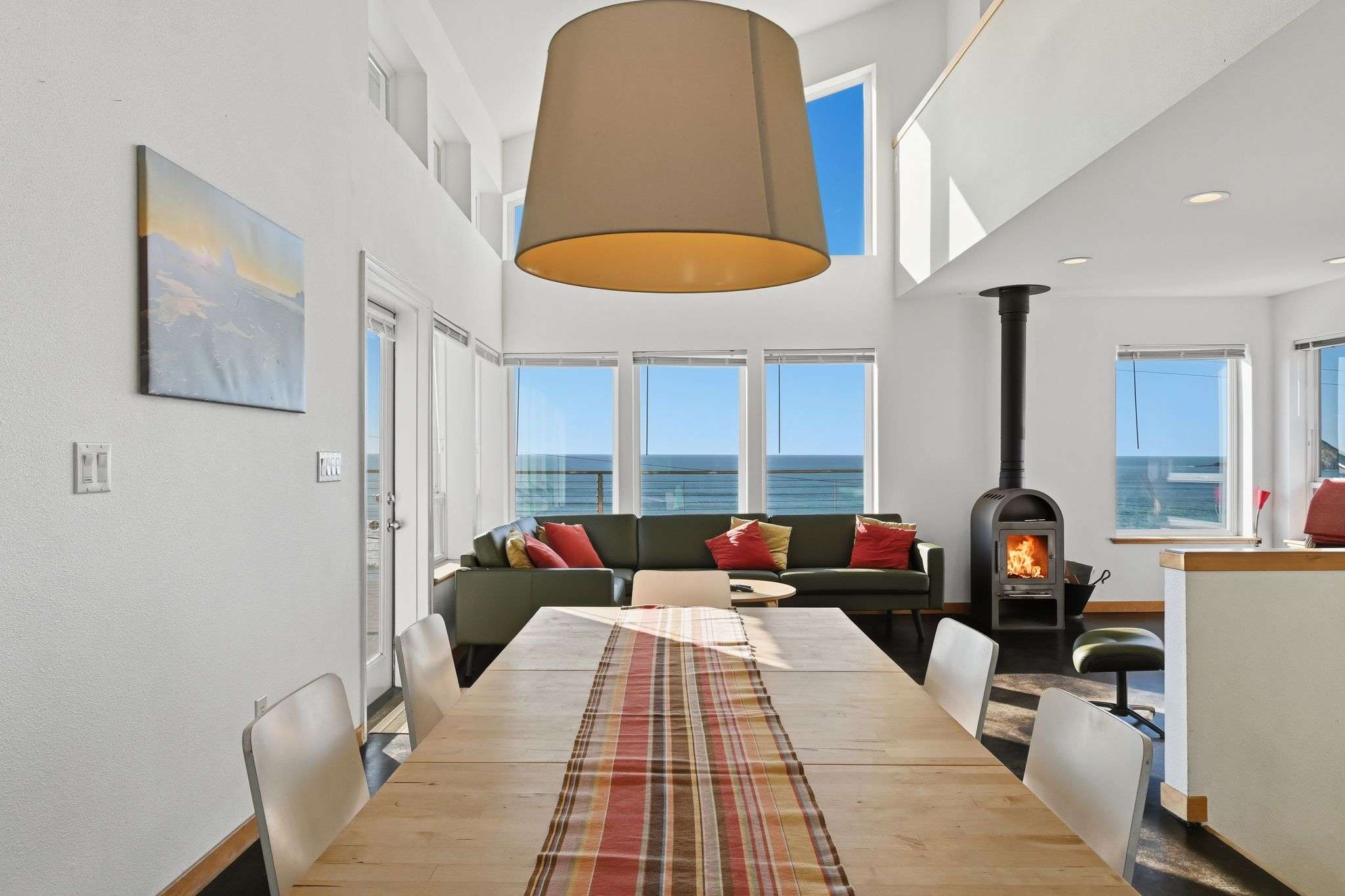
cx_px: 672
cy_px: 448
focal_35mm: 22
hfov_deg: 77.3
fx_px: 840
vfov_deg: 56.1
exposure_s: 1/1250
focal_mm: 15
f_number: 10
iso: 800
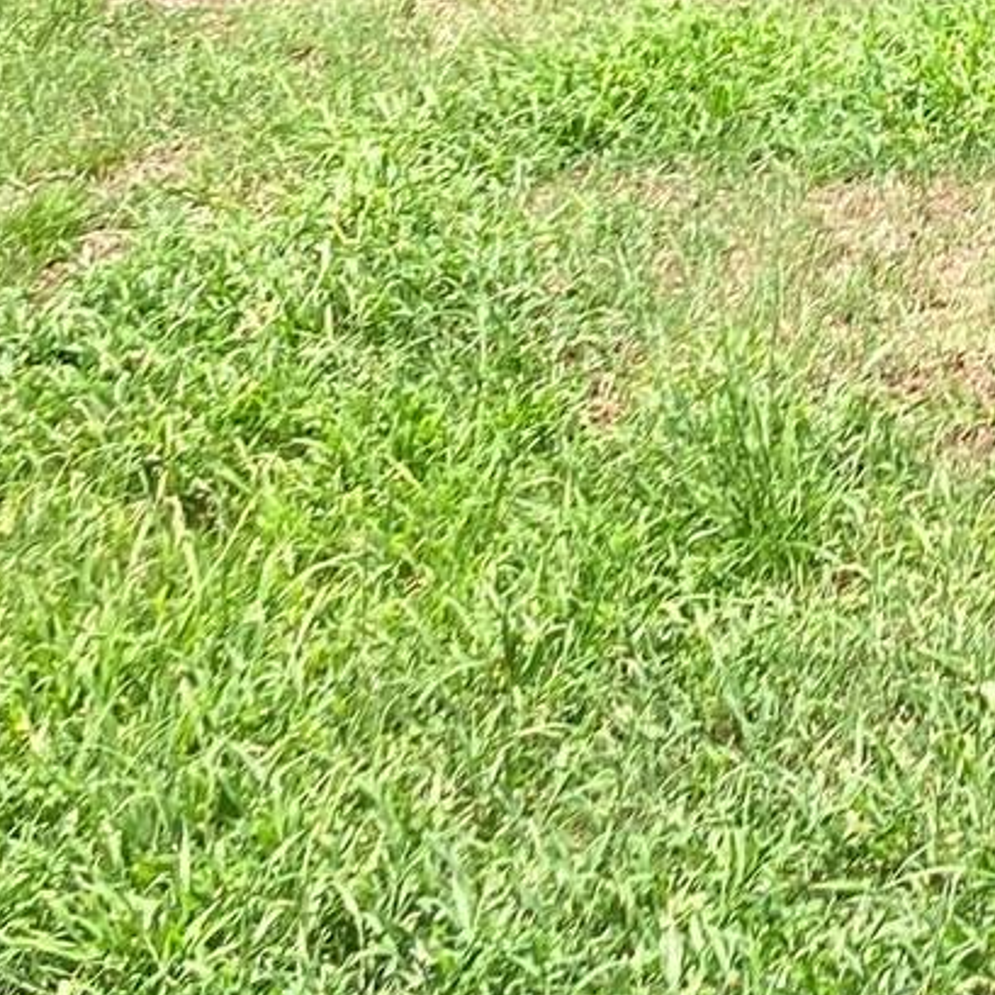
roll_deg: -2.0
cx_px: 1586
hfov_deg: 13.1
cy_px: -842
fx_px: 4032
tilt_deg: +2.3
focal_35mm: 124
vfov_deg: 12.7
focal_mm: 3.99
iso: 20
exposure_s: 1/476
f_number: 1.8
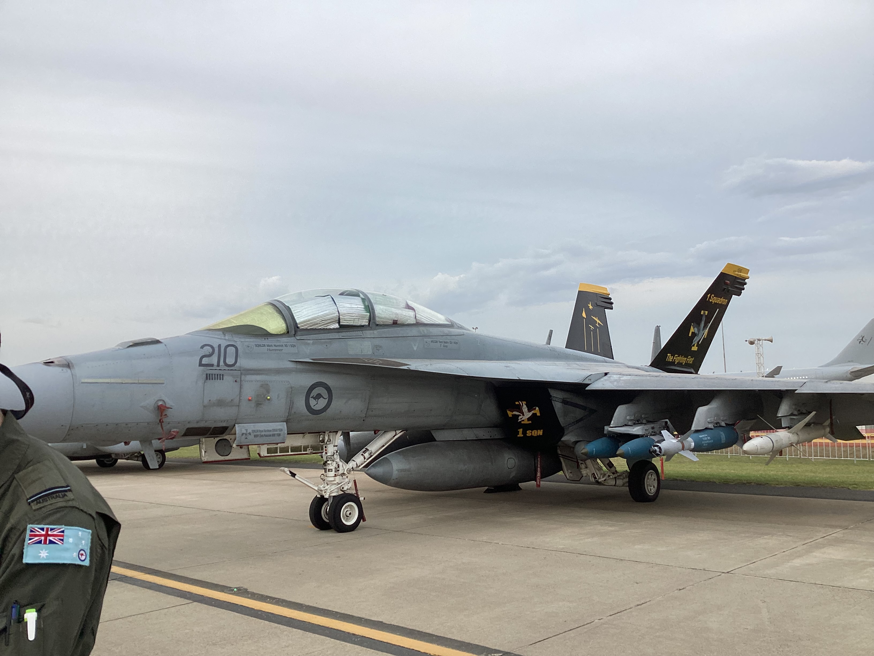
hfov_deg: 58.4
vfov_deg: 45.4
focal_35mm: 31
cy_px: 328
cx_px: 437
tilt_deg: +5.8
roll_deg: +0.5
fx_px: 783
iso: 25
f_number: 2.4
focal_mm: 3.3
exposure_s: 1/384
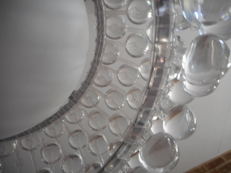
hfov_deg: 69.4
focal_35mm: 25
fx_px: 167
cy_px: 86
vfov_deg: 54.9
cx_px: 116
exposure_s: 1/30
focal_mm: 4.5
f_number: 3.7
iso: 200
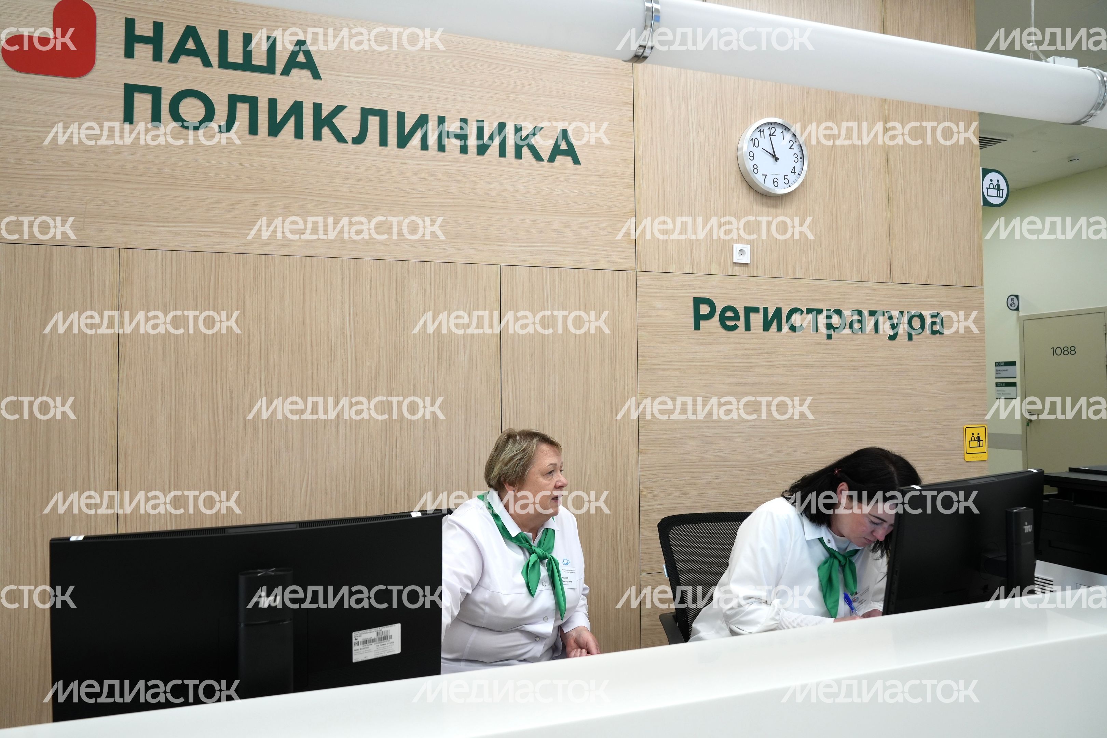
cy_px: 369
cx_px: 554
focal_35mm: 25
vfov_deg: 51.3
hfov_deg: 71.5
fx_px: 769
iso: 800
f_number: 5.6
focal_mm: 25
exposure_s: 1/125
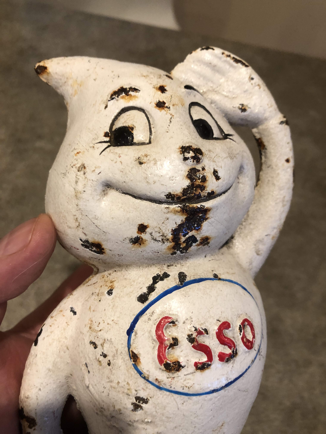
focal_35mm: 28
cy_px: 217
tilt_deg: -53.6
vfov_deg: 63.4
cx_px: 163
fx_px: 352
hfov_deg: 49.7
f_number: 1.8
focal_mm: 3.99
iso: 50
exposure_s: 1/15
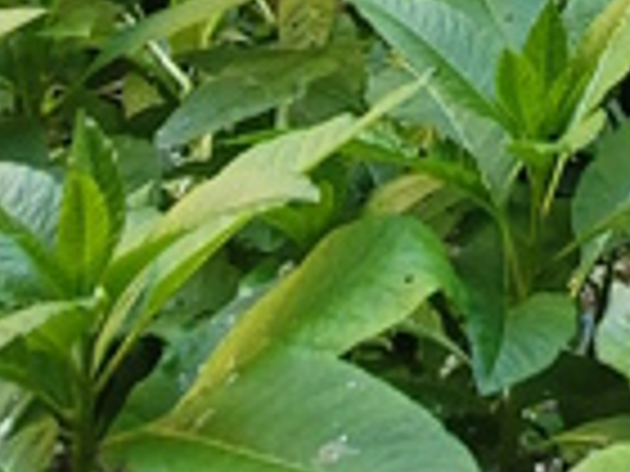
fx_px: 1693
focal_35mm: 93
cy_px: -796
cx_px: 1048
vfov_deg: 11.7
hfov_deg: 17.9
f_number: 2.2
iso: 64
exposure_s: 1/50
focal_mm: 1.74
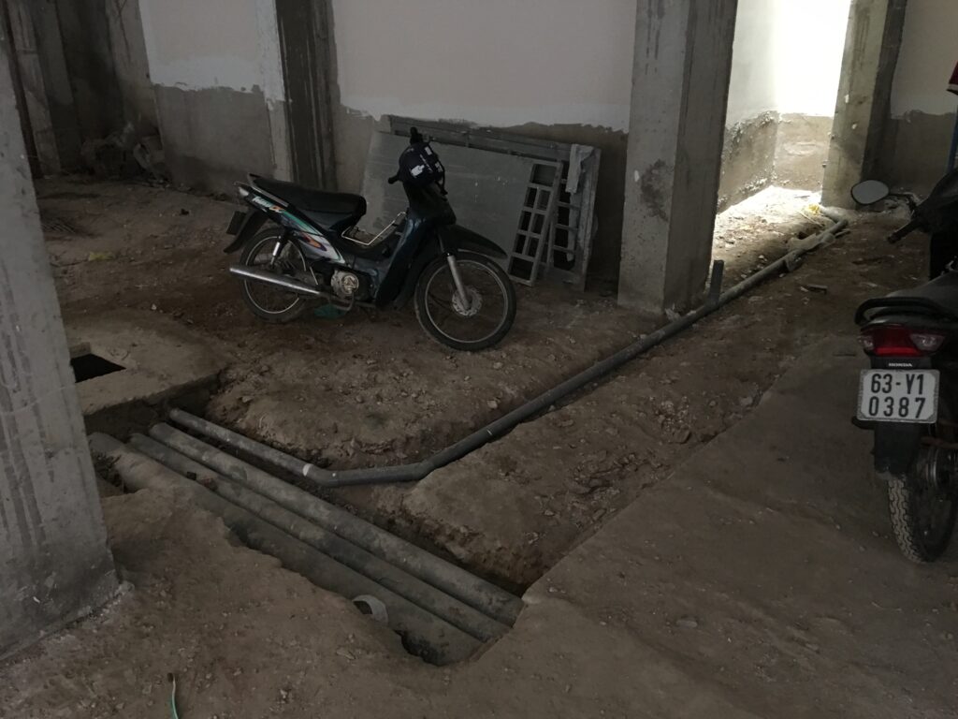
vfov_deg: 48.2
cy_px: 360
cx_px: 479
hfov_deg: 61.7
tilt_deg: -21.6
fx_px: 803
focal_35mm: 29
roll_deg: +1.0
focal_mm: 4.15
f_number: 2.2
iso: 80
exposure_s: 1/4
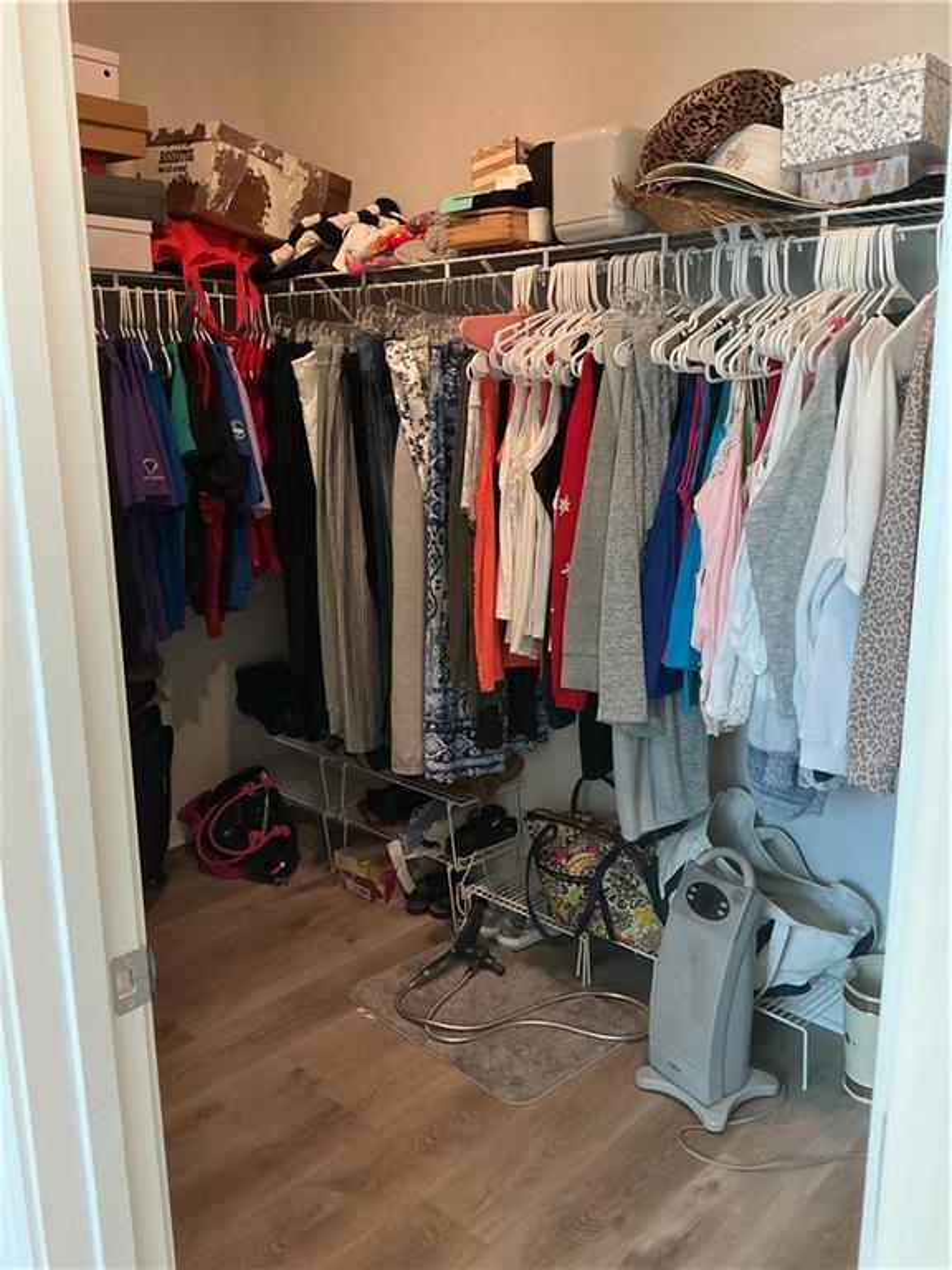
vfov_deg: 61.7
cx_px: 476
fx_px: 1063
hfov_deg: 48.2
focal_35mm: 29
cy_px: 635
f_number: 1.8
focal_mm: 3
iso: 125
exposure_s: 1/50
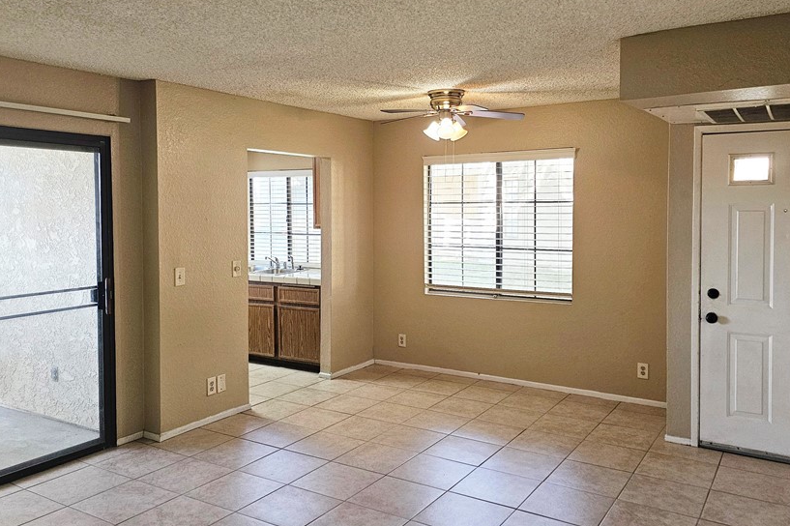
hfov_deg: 62.0
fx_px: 658
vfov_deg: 43.4
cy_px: 223
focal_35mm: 30
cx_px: 396
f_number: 1.7
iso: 500
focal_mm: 6.3
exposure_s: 1/240
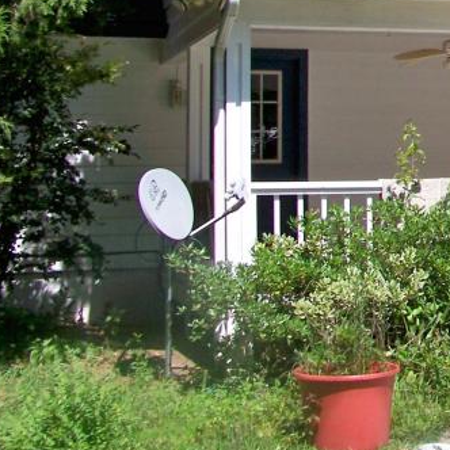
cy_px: -39
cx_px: 656
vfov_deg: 18.6
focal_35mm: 90
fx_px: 1324
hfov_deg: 17.5
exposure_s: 1/640
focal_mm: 5.85
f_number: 4
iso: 100
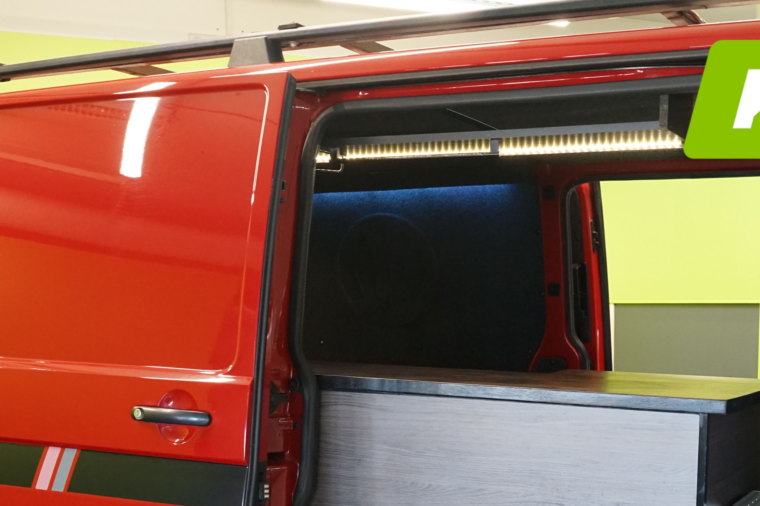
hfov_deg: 38.4
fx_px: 1077
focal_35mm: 51
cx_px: 511
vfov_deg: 25.6
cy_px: 456
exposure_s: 1/30
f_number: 6.3
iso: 3200
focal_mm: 28
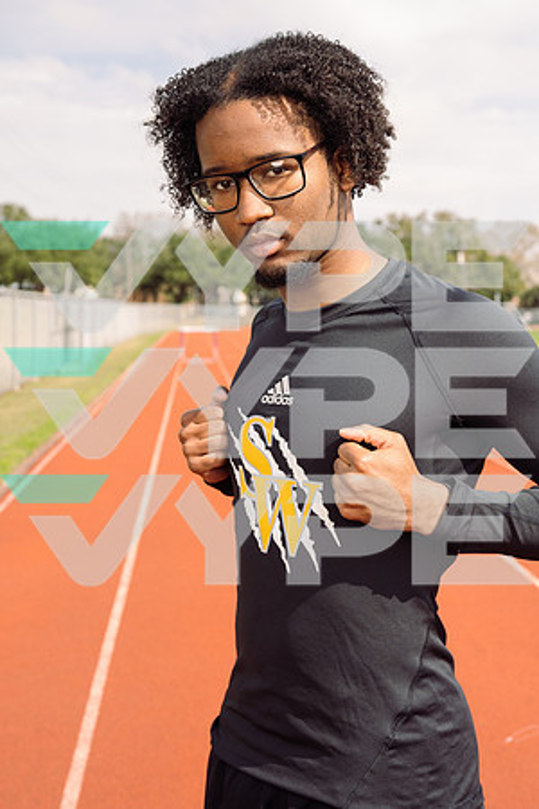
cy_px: 404
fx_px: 1280
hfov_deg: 23.8
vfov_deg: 35.1
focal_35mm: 57
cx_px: 270
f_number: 7.1
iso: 80
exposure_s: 1/250
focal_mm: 57
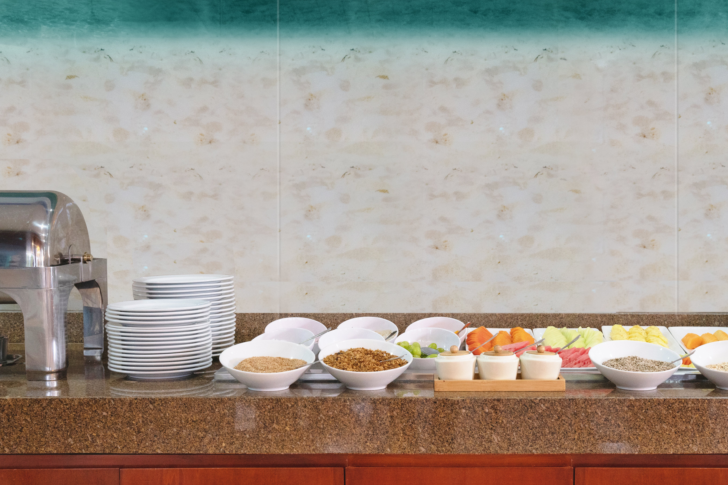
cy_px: 299
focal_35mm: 53
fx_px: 1072
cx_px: 469
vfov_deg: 25.5
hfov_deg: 37.2
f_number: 8
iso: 2000
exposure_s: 1/25
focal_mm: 36
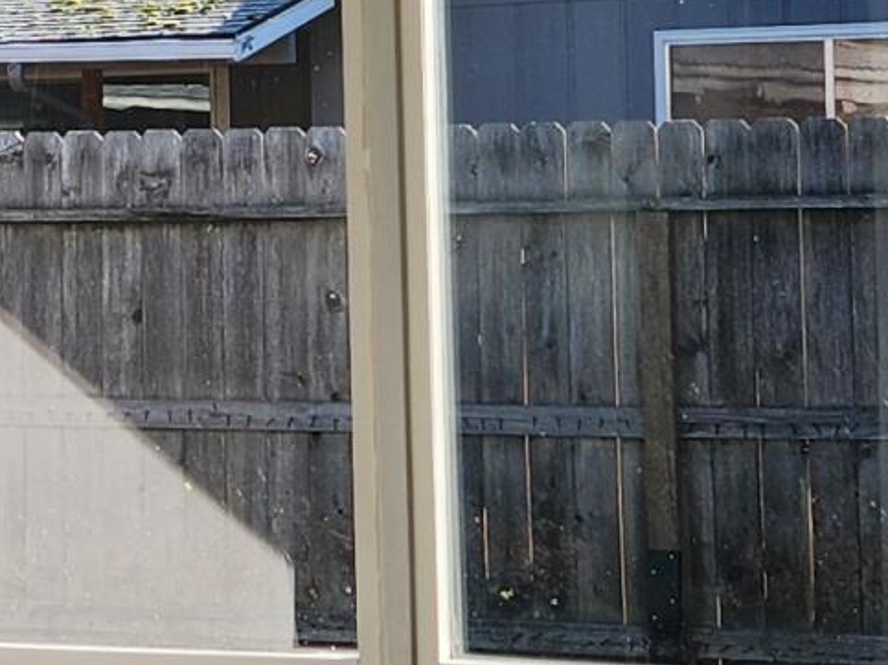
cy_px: 86
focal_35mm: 143
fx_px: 3667
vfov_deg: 10.3
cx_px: -63
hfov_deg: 13.6
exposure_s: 1/538
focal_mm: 5.4
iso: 20
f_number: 1.8
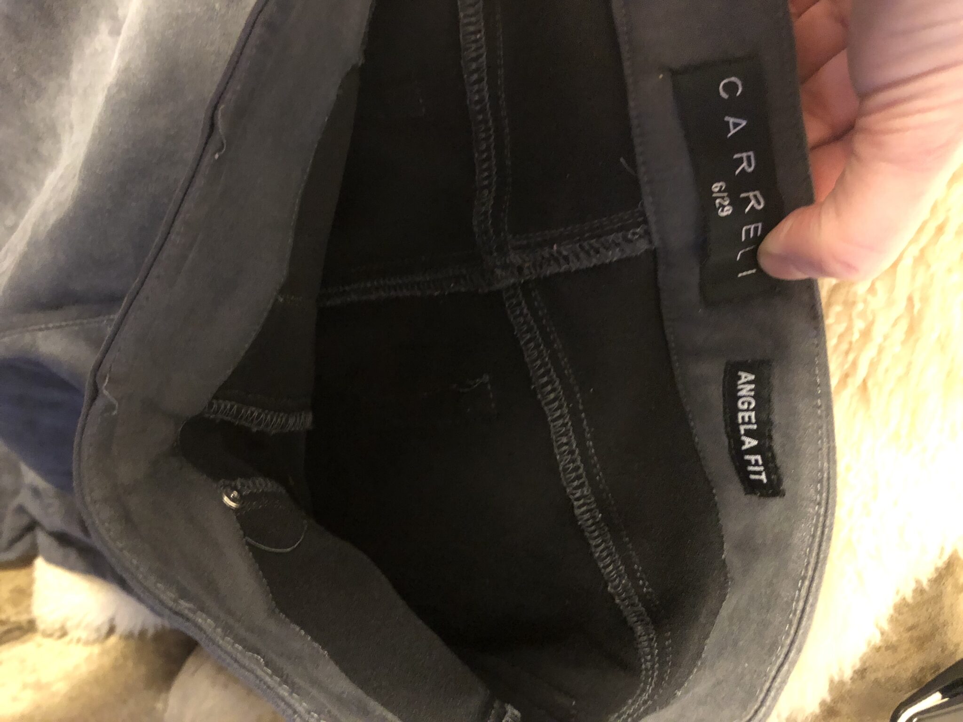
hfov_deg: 63.4
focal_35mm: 28
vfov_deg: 49.7
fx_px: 779
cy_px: 361
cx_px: 482
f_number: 1.8
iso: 160
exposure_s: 1/4
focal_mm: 3.99
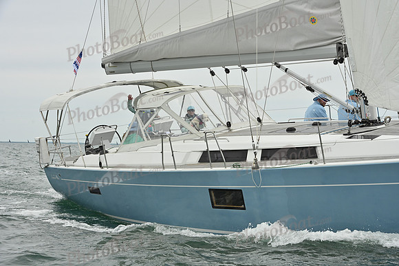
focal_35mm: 70
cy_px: 133
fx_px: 776
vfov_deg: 19.5
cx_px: 200
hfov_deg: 28.8
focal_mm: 70
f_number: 10
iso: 320
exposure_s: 1/1000
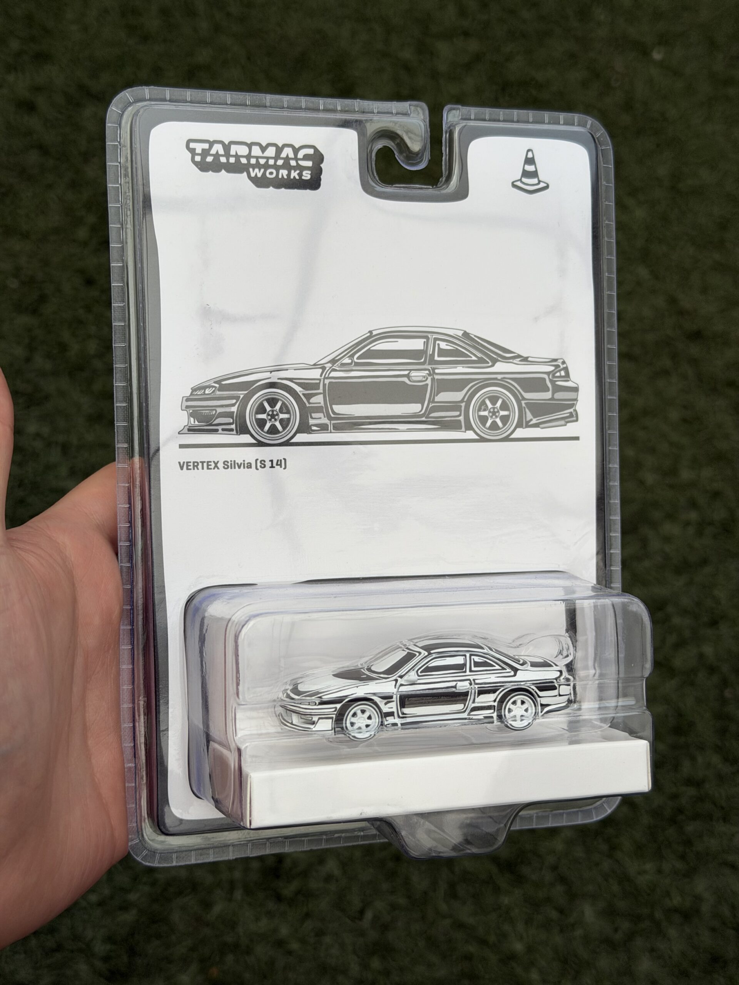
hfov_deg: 30.3
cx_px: 370
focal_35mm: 48
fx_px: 1366
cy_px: 492
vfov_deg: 39.7
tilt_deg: -56.4
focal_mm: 6.76
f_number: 1.78
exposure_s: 1/66
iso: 100
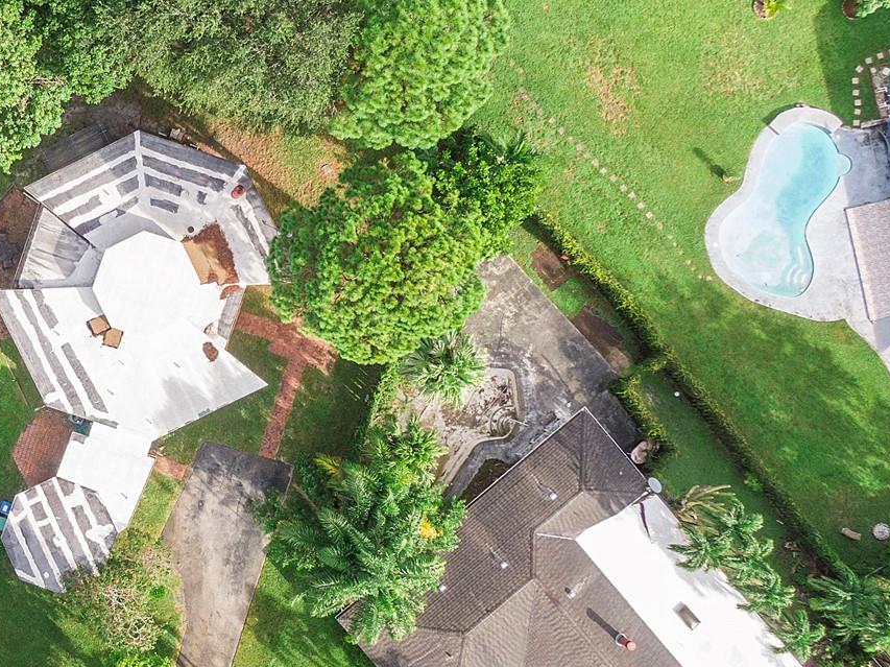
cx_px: 125
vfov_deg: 32.1
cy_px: 359
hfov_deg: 39.7
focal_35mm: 45
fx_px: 1156
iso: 100
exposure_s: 1/320
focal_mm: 4.39
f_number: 2.8
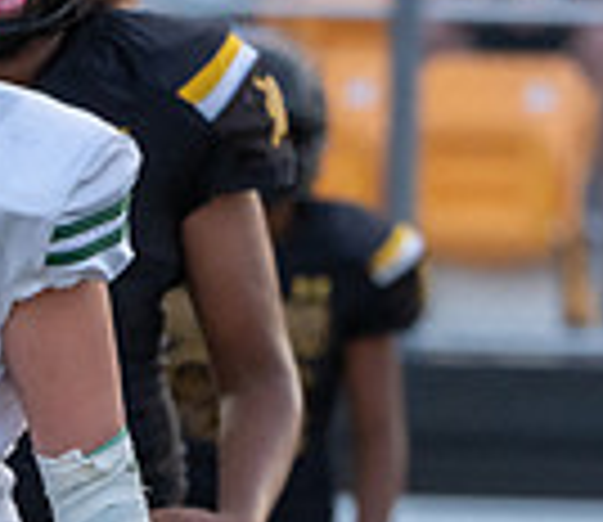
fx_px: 24220
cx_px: -280
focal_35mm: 1314
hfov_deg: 1.4
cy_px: 864
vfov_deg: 1.2
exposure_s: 1/1000
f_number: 5.6
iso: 2000
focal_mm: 268
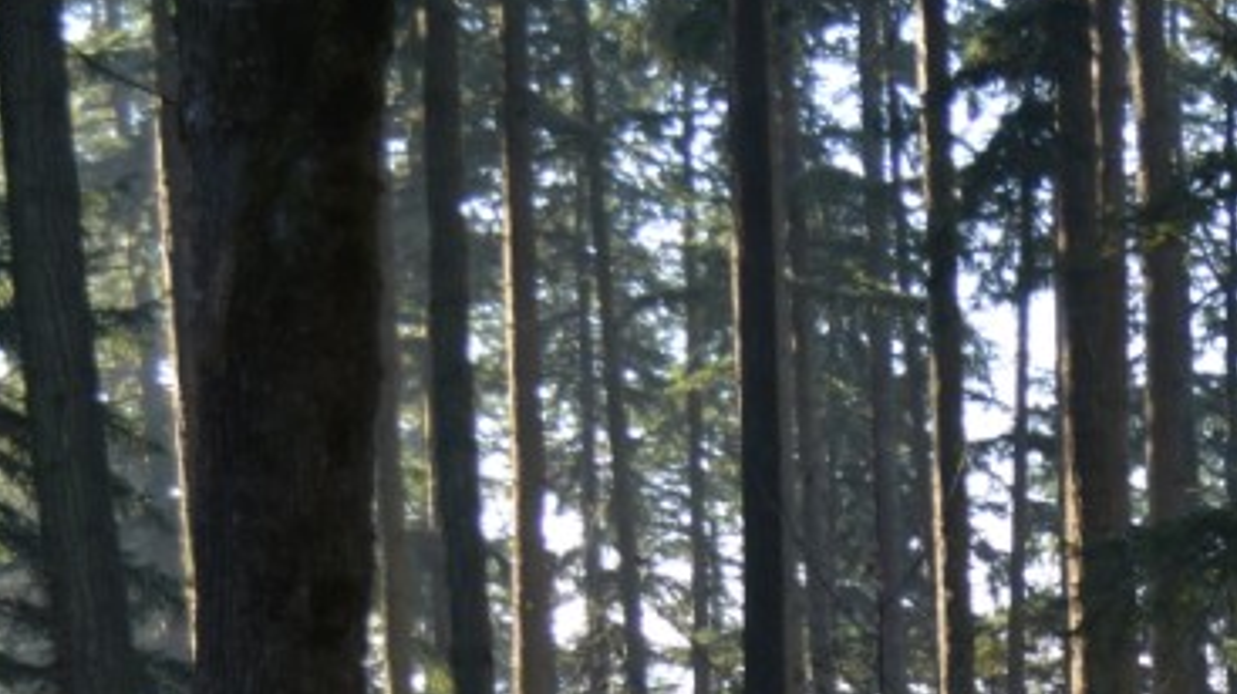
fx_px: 4590
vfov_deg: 8.4
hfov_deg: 14.8
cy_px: 1065
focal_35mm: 140
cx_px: 1473
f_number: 5.6
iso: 360
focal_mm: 32
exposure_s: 1/125
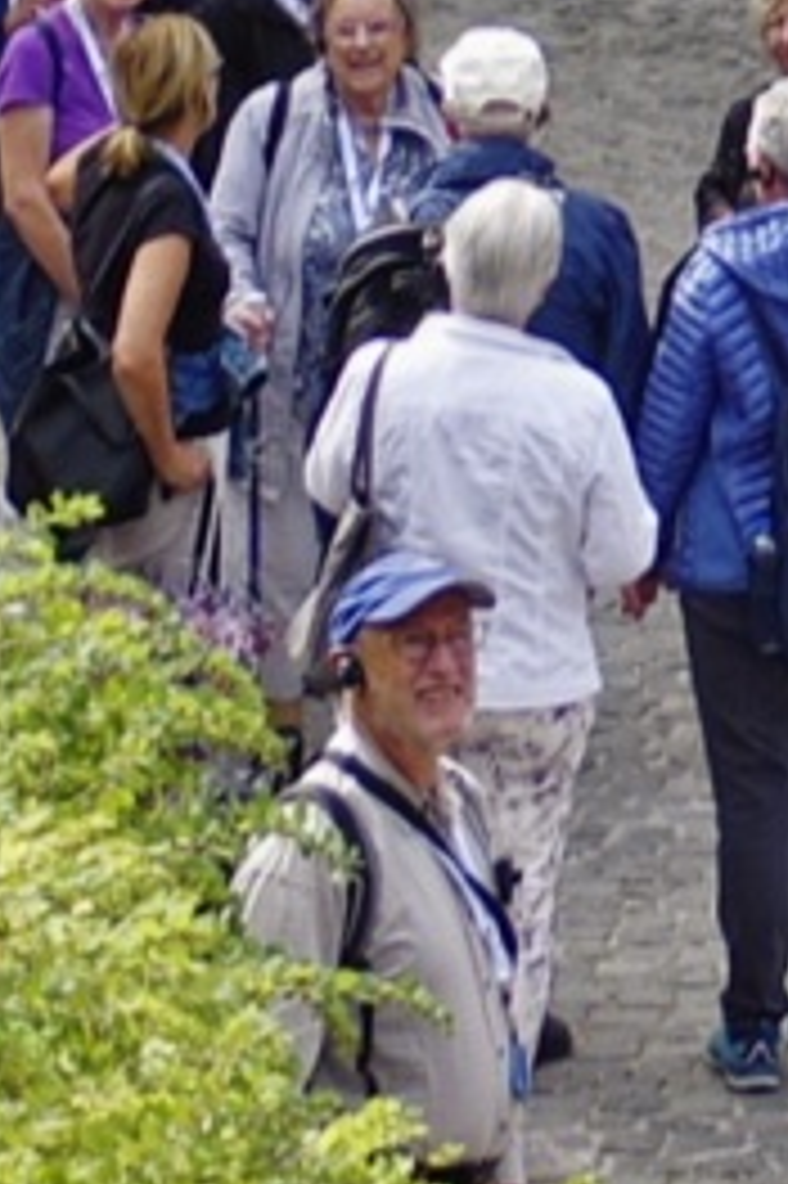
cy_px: -2181
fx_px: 9007
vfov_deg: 6.9
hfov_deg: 4.8
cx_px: 2319
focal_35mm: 274
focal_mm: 20
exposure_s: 1/50
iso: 100
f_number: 10
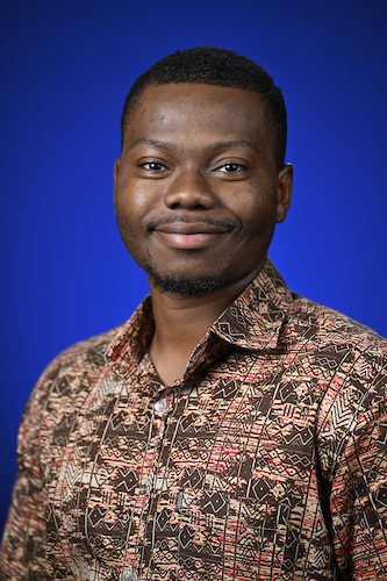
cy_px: 290
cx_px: 194
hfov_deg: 6.9
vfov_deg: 10.3
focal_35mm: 200
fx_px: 3227
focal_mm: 200
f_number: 4
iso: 125
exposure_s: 1/200
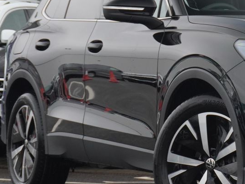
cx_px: 292
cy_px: 39
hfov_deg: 10.7
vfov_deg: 8.2
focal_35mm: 181
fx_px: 1281
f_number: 5.6
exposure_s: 1/160
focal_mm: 42
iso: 1000
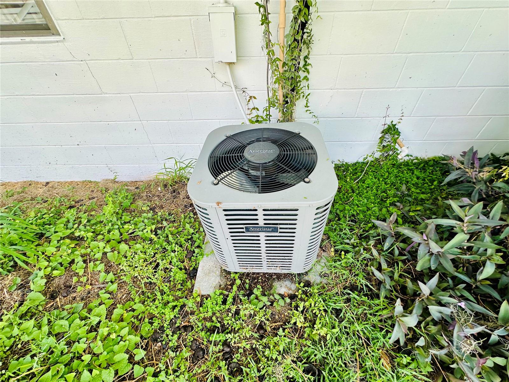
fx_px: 206
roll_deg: +1.0
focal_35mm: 14
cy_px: 191
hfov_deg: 102.1
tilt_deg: -42.6
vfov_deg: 85.7
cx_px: 254
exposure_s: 1/171
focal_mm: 2.22
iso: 40
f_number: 2.2
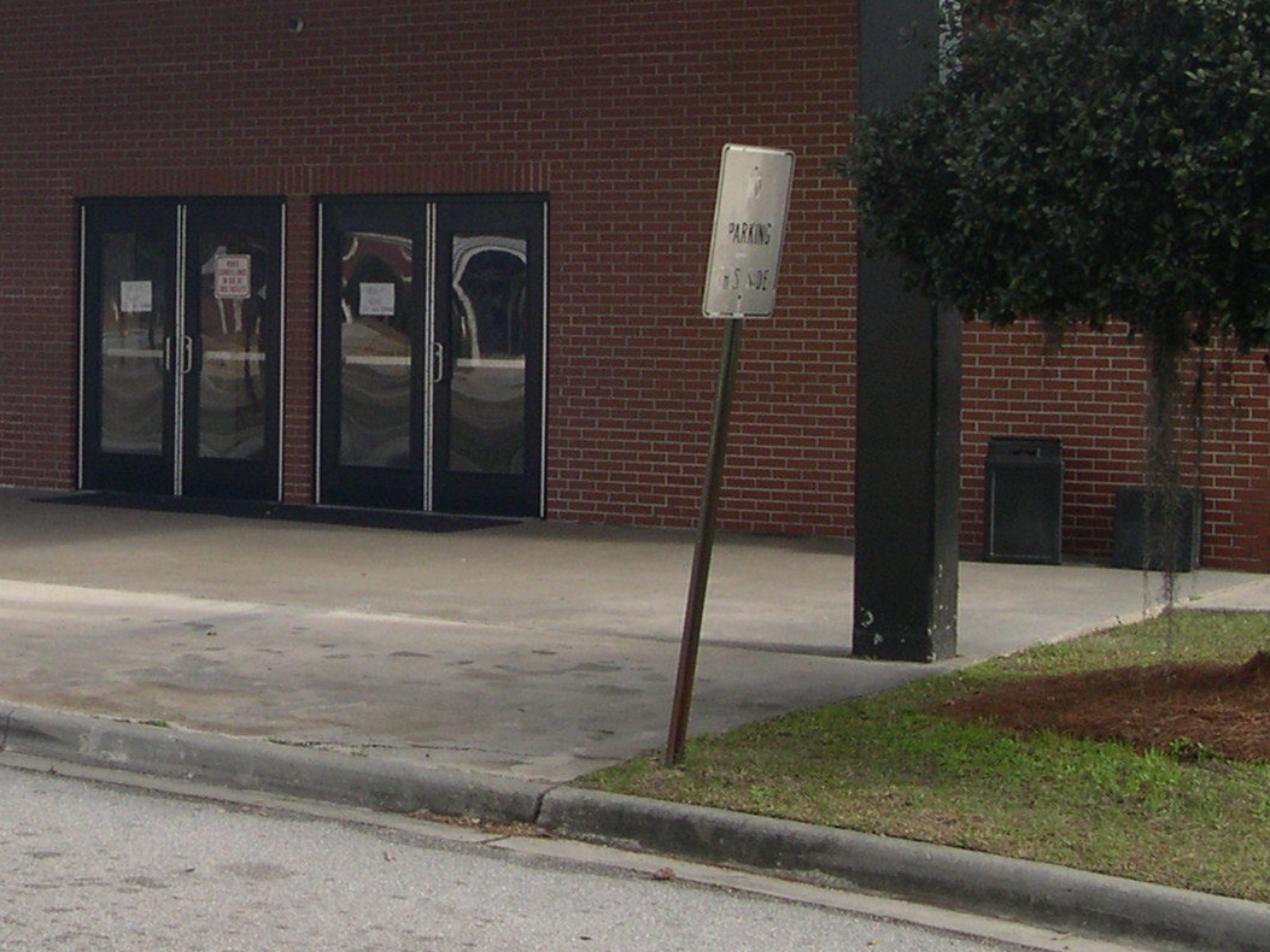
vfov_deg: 17.8
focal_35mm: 82
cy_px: 169
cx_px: 66
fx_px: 3009
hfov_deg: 23.1
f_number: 7.6
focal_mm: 8
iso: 100
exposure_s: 1/90.4
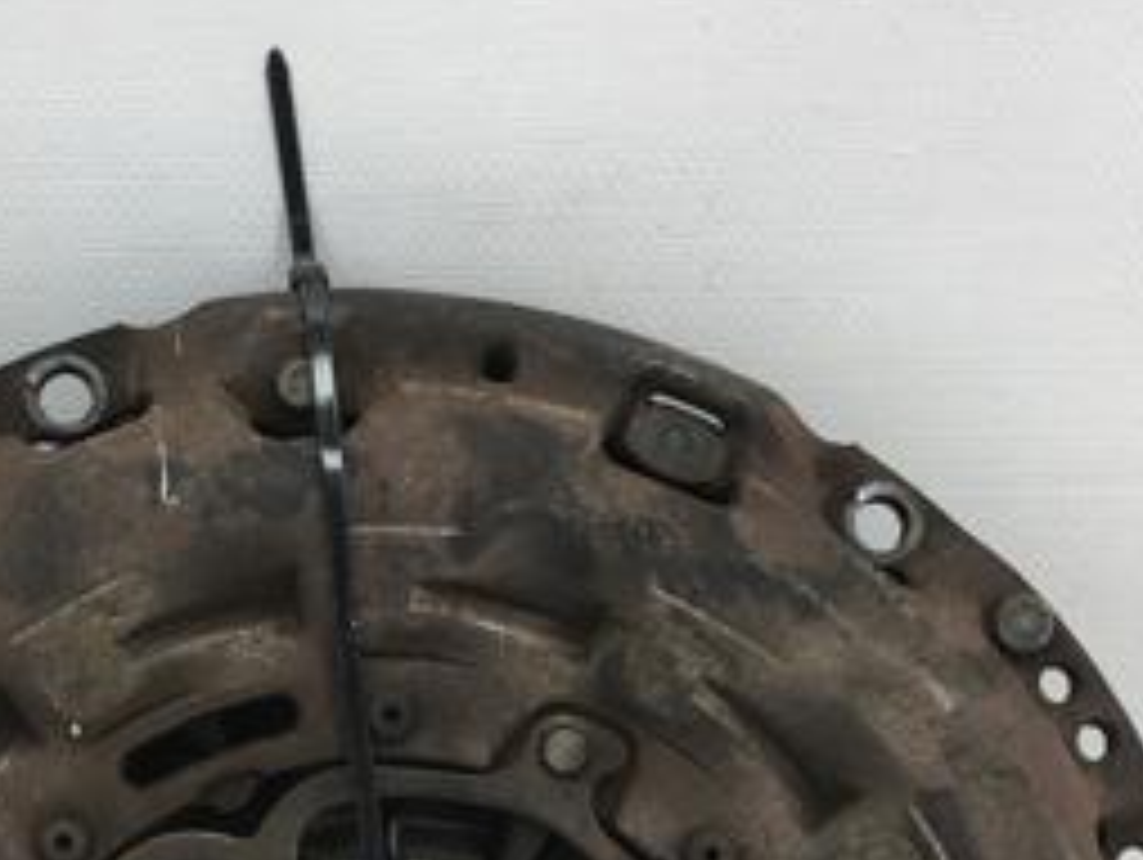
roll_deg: -0.3
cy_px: 1054
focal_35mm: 73
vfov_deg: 19.0
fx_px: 2413
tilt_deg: -21.8
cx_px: 261
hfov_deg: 26.3
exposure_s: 1/100
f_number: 2.2
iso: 25
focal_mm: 4.15
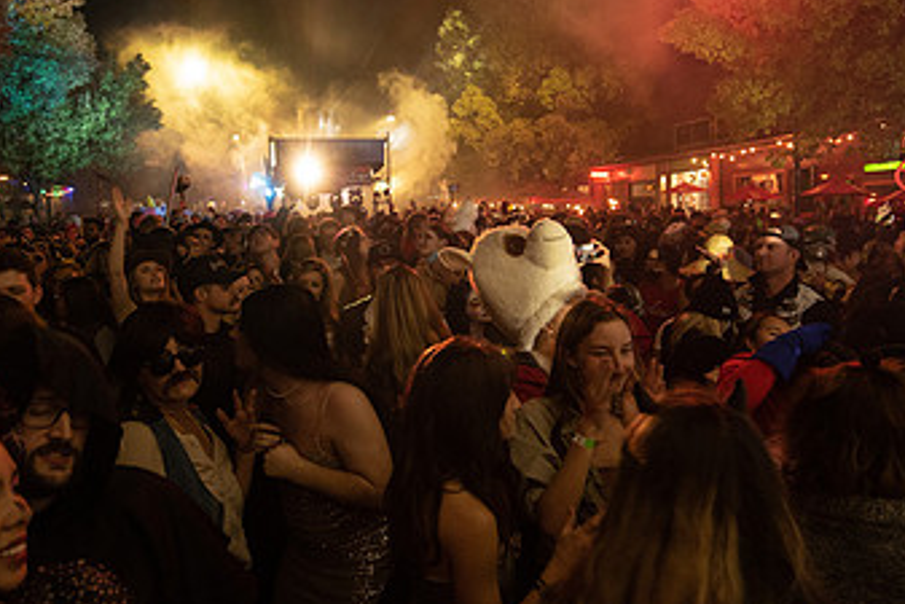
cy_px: 262
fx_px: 654
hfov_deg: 69.1
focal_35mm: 26
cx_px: 400
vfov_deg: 49.5
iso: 2000
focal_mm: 14
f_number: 3.5
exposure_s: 1/50
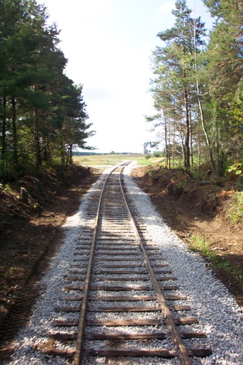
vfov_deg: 54.4
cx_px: 122
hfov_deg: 37.9
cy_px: 182
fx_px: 354
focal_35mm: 35
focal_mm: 7.5
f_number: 9.5
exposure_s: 1/60
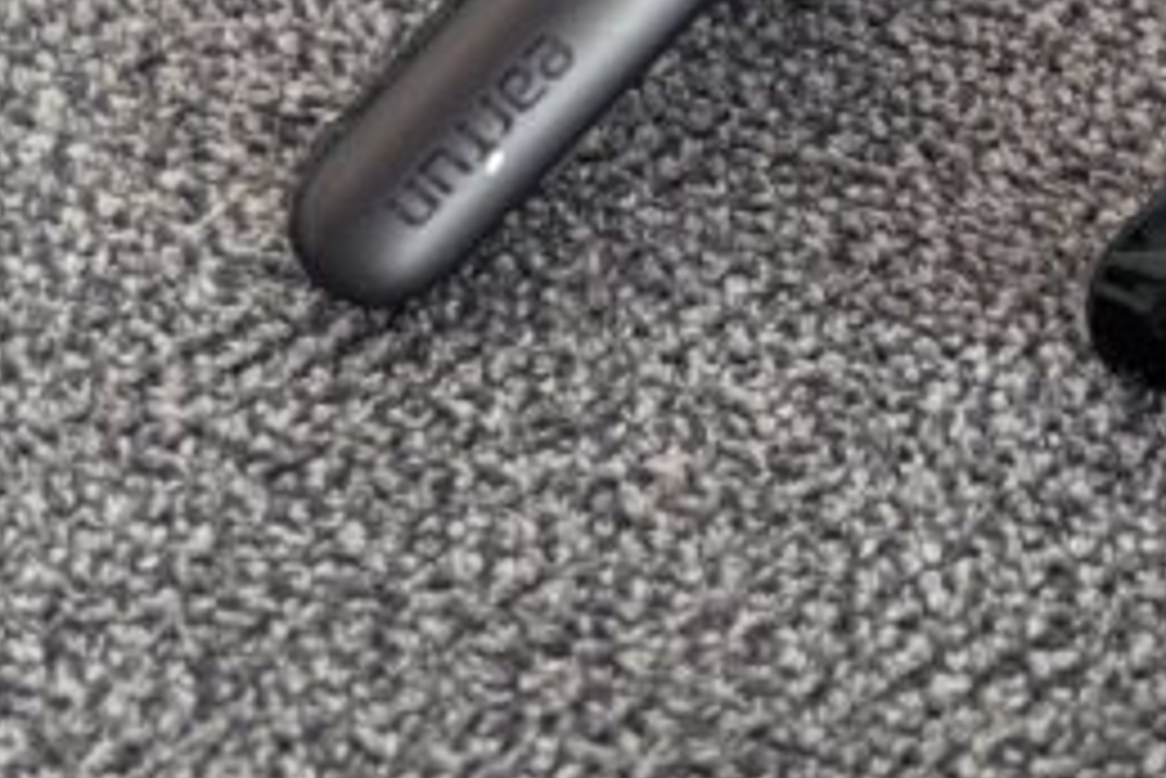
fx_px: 3467
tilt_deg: -48.7
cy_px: -54
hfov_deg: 18.8
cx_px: 1044
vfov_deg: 12.6
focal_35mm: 107
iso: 200
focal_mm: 5.96
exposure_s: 1/60
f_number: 1.6
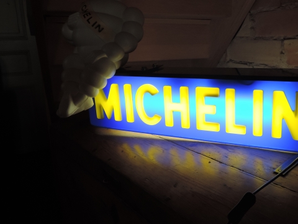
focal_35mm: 30
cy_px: 93
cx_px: 179
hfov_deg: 59.5
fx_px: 258
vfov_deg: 46.6
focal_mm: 4.3
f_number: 3
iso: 220
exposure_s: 1/30
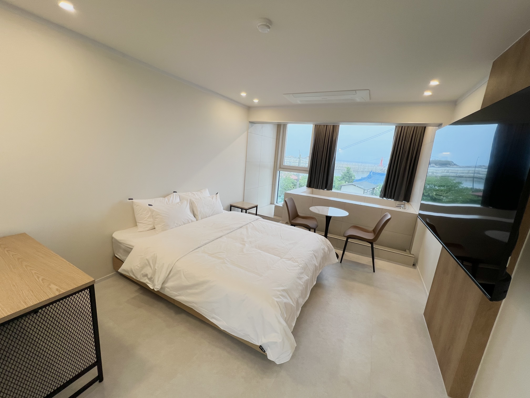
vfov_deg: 89.9
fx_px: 199
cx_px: 265
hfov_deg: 106.2
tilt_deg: -11.5
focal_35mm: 13
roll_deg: -4.6
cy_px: 199
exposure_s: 1/120
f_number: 1.8
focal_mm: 1.57
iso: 64
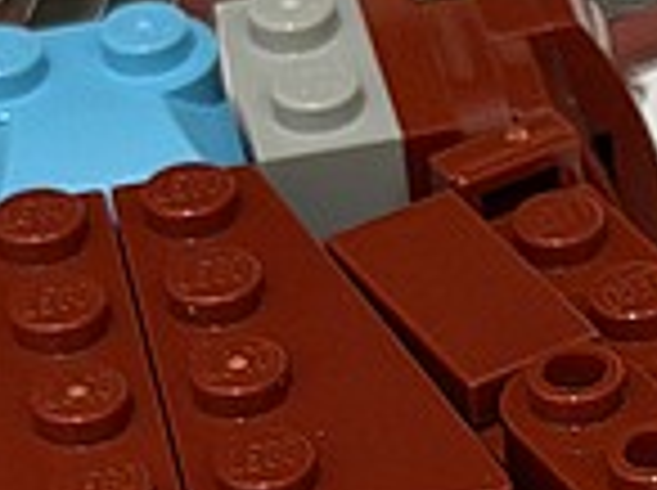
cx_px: 940
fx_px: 4870
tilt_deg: -39.0
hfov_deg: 7.6
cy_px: 546
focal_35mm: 257
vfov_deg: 5.7
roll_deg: +2.0
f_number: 1.78
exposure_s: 1/60
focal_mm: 6.76
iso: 250
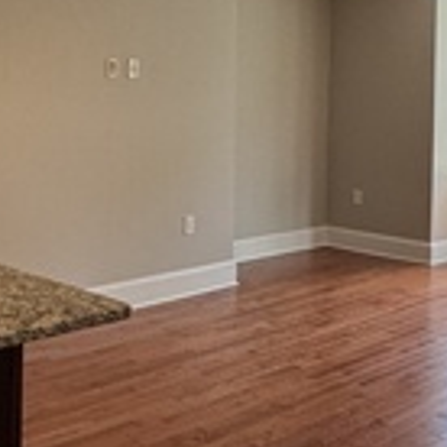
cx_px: 251
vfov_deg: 28.0
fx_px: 877
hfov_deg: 28.6
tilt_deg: -0.3
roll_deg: -0.2
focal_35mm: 60
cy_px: 87
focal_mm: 2.22
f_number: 2.2
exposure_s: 1/120
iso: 200
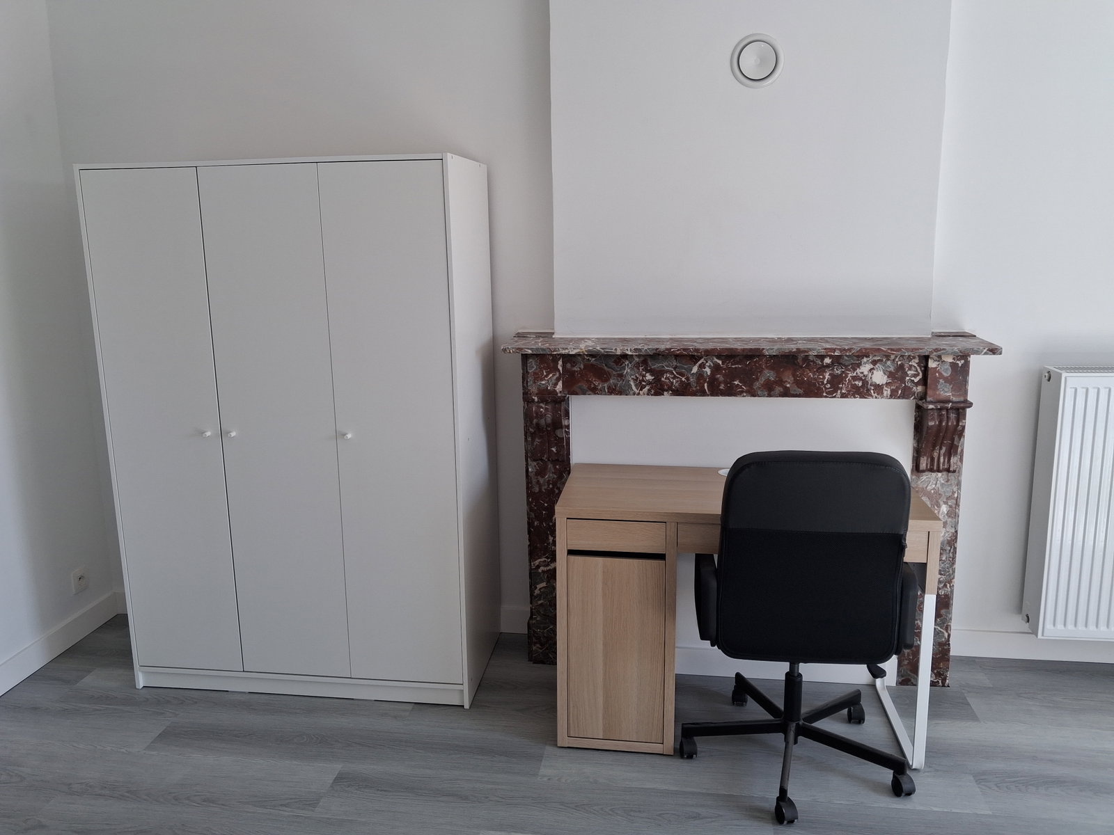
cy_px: 418
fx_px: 869
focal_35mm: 27
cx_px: 557
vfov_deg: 51.4
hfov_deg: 65.3
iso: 50
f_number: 1.8
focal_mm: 4
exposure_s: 1/100
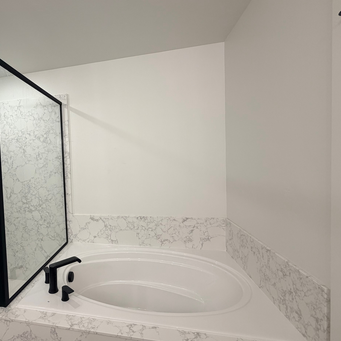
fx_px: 212
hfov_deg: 73.9
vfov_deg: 77.7
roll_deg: +2.7
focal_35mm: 19
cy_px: 173
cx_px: 99
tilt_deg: -2.9
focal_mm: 2.22
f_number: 2.2
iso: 125
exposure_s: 1/120
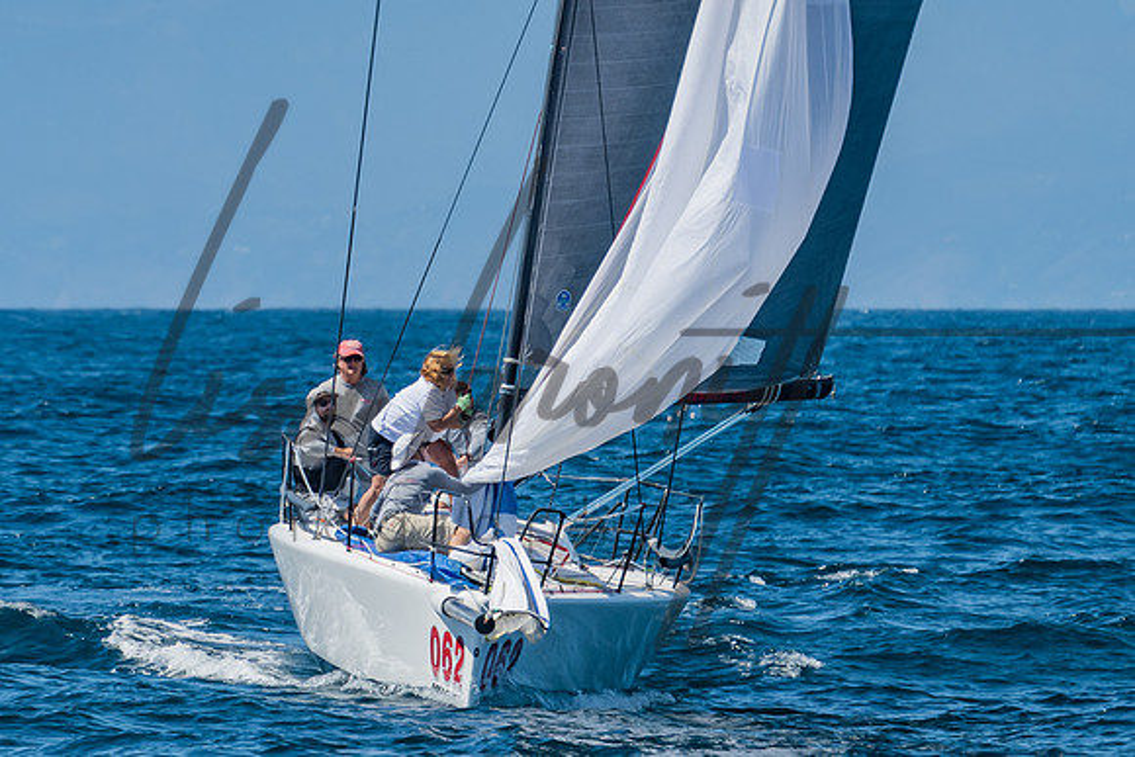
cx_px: 291
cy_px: 333
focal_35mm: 546
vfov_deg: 2.5
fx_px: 17206
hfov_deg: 3.8
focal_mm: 200
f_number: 6.3
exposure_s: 1/400
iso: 160
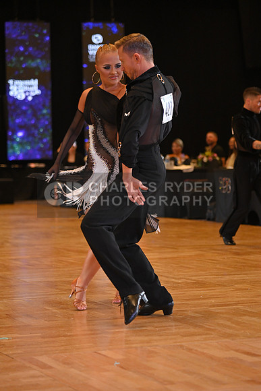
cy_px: 196
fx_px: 1304
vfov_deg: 17.1
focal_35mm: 120
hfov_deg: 11.4
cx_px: 130
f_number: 4
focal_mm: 120
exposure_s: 1/400
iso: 1600
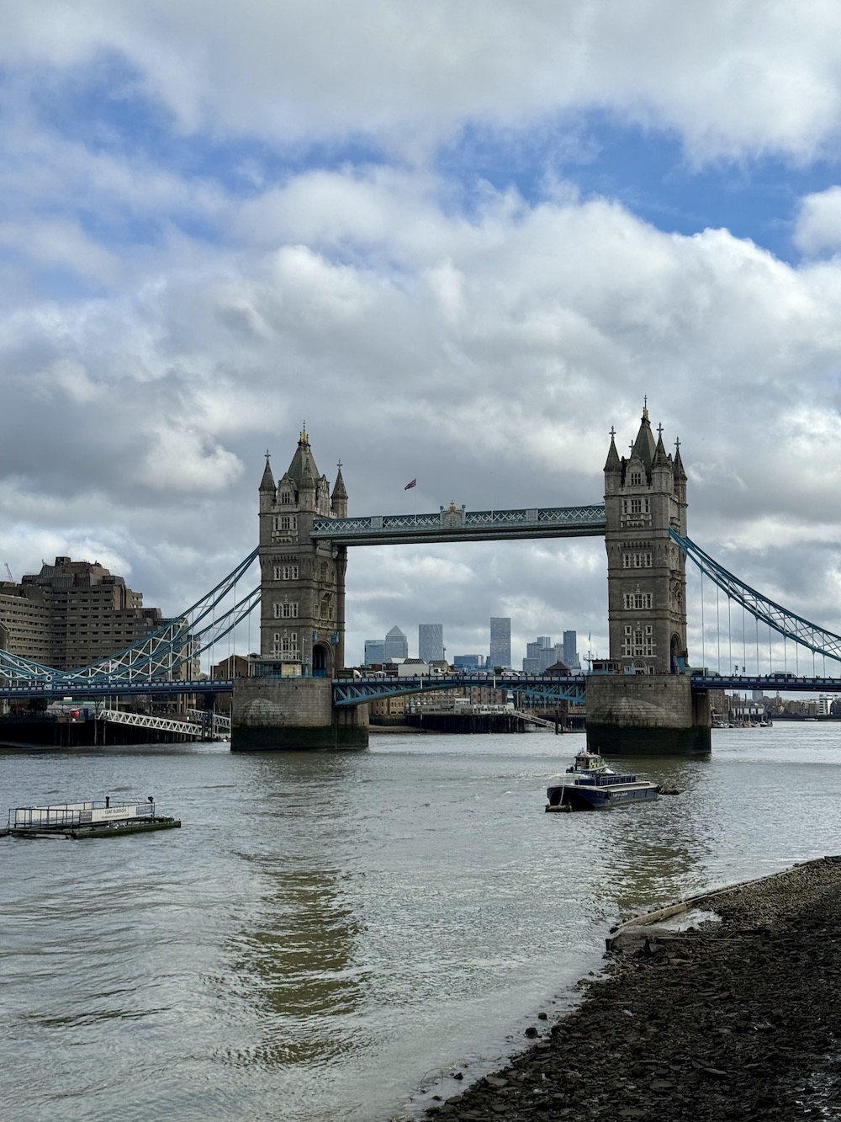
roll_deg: -0.3
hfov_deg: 30.3
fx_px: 1555
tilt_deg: +6.0
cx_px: 420
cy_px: 561
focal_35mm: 48
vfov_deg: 39.7
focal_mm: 6.76
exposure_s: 1/8772
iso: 64
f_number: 1.78
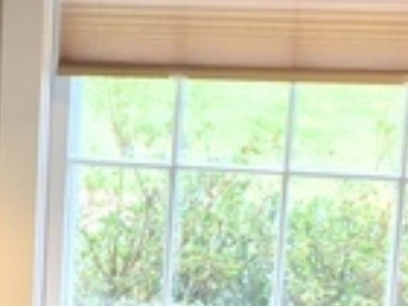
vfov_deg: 10.7
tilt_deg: -13.2
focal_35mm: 138
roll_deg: -0.5
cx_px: -106
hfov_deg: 13.8
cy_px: 306
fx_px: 1627
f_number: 2.2
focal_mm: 4.15
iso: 50
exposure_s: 1/30
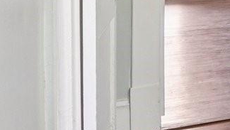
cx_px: 611
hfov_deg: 13.1
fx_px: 604
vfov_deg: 11.7
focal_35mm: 99
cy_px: -70
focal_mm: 10
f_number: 8
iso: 400
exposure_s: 1/3.33
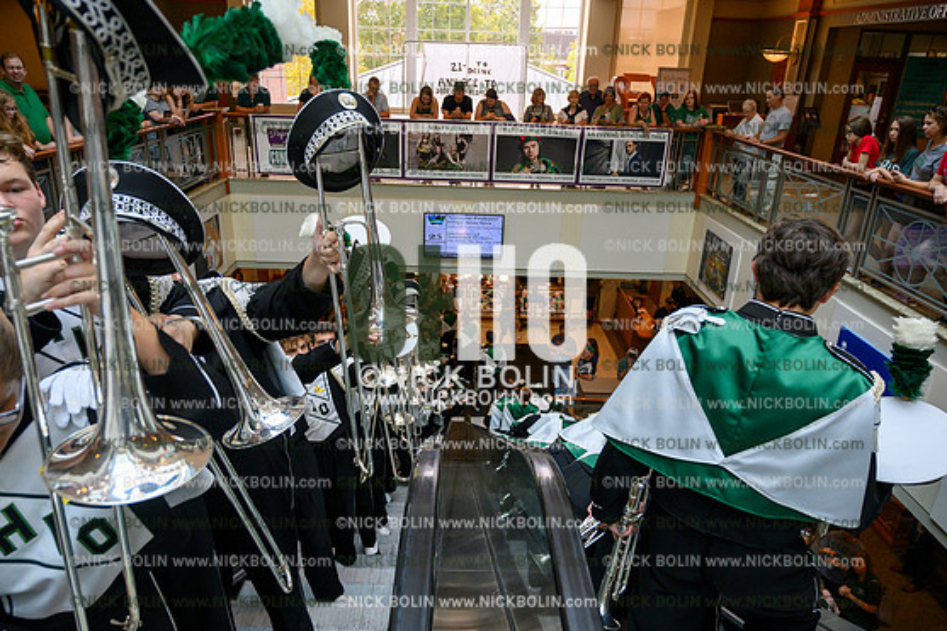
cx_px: 466
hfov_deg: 71.5
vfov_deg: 51.3
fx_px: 657
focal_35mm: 25
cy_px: 325
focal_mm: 24
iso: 800
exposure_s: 1/800
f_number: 4
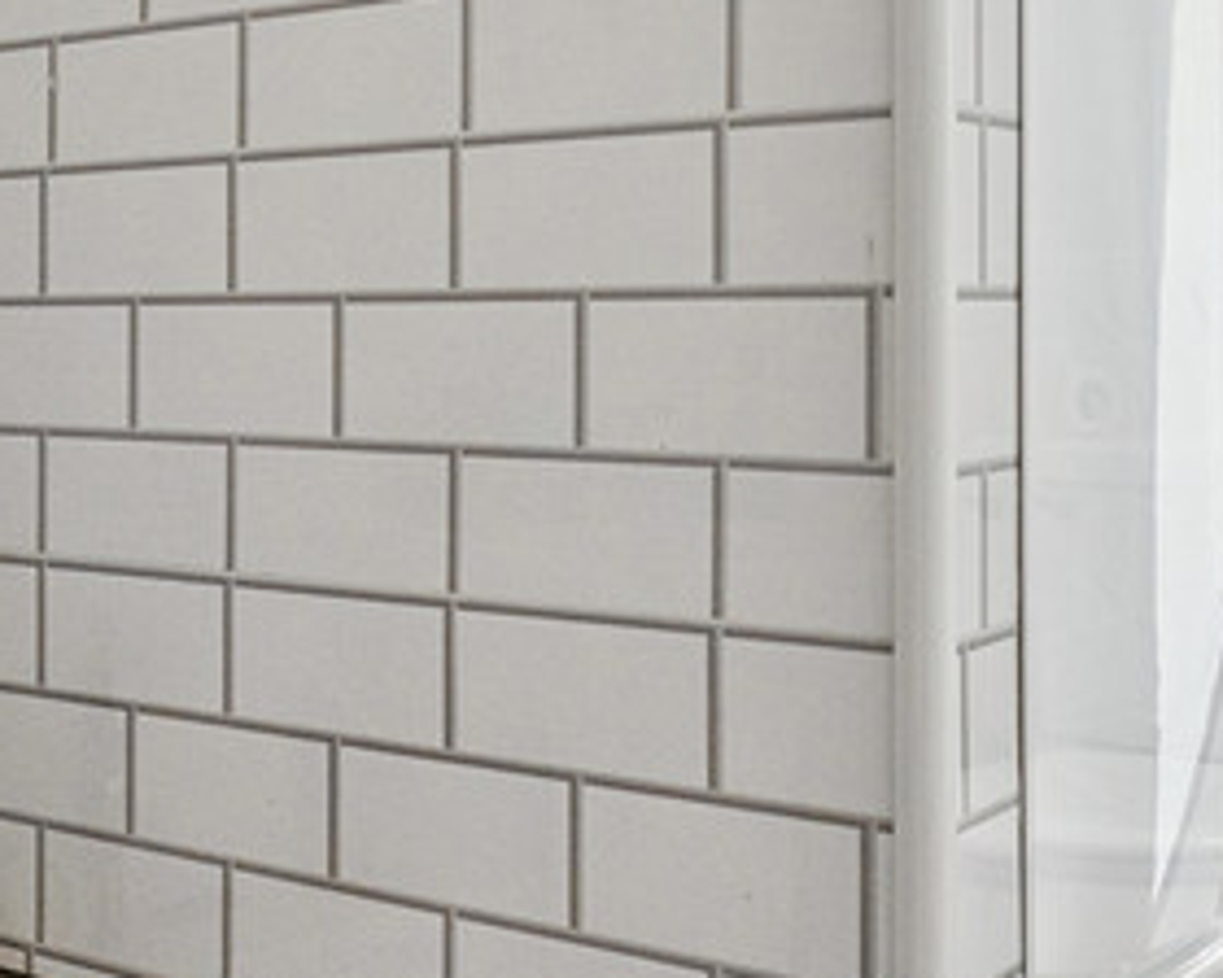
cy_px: 334
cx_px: 437
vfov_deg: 26.7
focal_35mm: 57
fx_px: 2053
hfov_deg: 33.0
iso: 640
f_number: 5
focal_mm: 11
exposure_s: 1/20
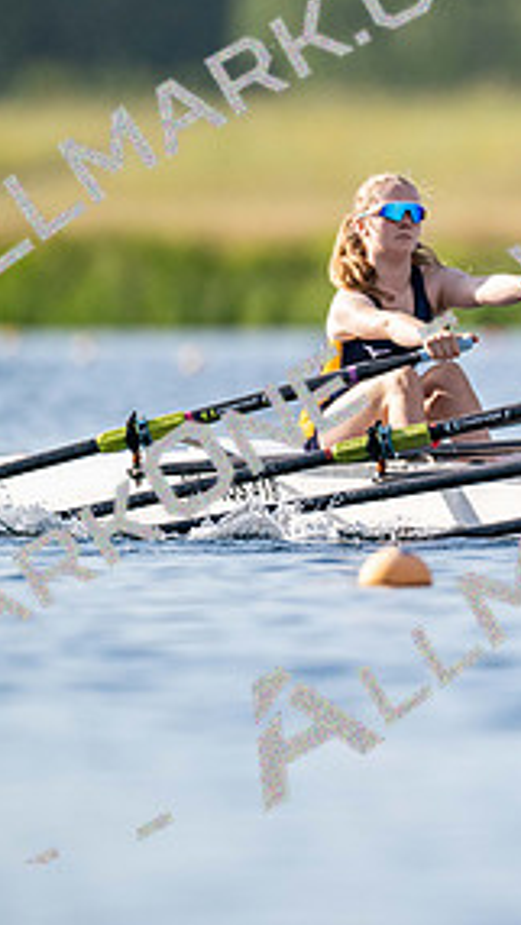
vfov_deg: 1.7
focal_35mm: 1275
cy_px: 309
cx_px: 909
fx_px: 31295
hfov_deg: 1.0
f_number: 5
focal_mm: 600
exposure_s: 1/2500
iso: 400
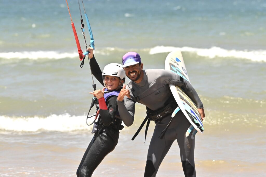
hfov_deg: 6.9
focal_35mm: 300
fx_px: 2217
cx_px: 133
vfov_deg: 4.6
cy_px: 88
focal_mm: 200
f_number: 6.7
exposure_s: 1/750
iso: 100
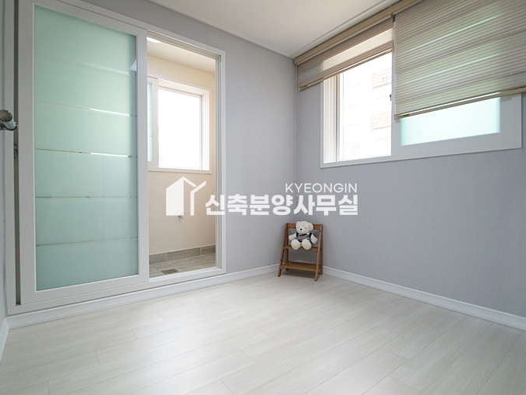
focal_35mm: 17
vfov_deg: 74.8
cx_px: 261
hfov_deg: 91.0
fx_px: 258
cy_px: 193
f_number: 3.5
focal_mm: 10
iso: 800
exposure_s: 1/200
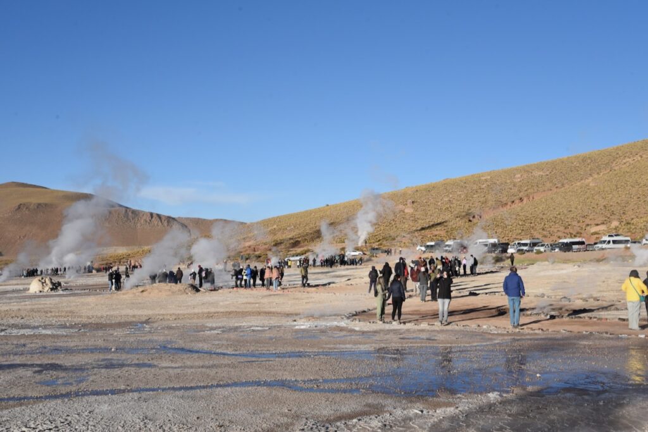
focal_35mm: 48
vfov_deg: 28.1
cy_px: 216
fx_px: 864
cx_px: 324
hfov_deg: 41.1
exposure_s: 1/640
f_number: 10
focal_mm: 48
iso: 500
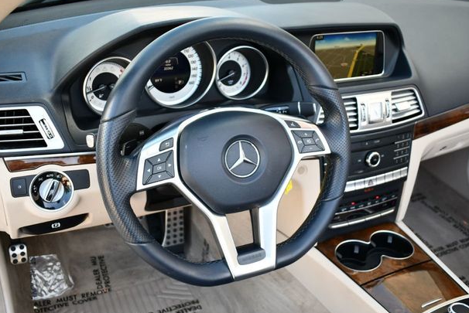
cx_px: 241
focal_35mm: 38
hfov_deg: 50.7
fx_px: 495
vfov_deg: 35.1
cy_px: 156
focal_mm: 18
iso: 400
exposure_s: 1/250
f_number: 3.5
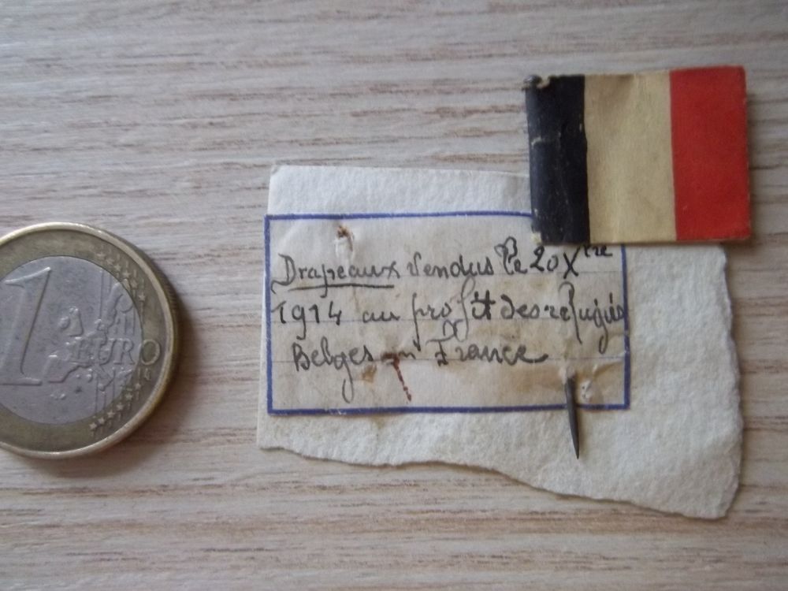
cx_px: 394
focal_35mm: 28
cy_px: 296
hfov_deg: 63.4
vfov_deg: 49.7
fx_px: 637
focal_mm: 5.05
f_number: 3.5
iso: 248
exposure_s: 1/8
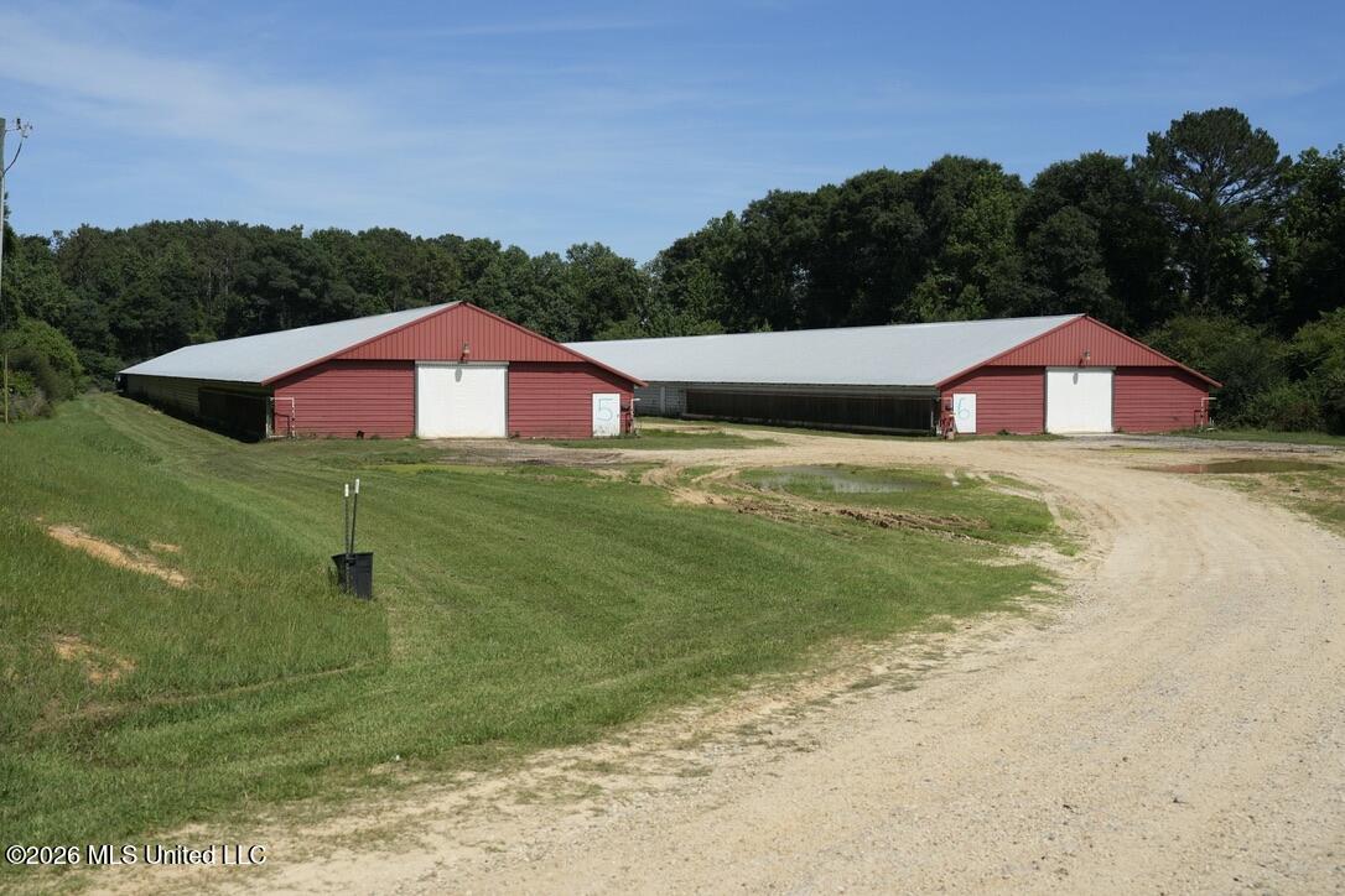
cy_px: 448
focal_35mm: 40
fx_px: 1494
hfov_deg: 48.5
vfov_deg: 33.4
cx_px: 672
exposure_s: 1/4000
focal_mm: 40
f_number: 5
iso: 500
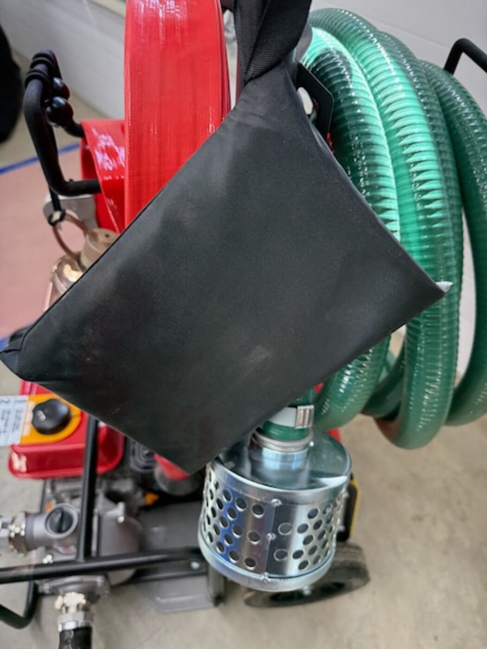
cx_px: 244
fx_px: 450
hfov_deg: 56.8
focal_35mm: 24
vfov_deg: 71.6
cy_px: 324
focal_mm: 6.76
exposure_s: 1/132
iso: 200
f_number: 1.78
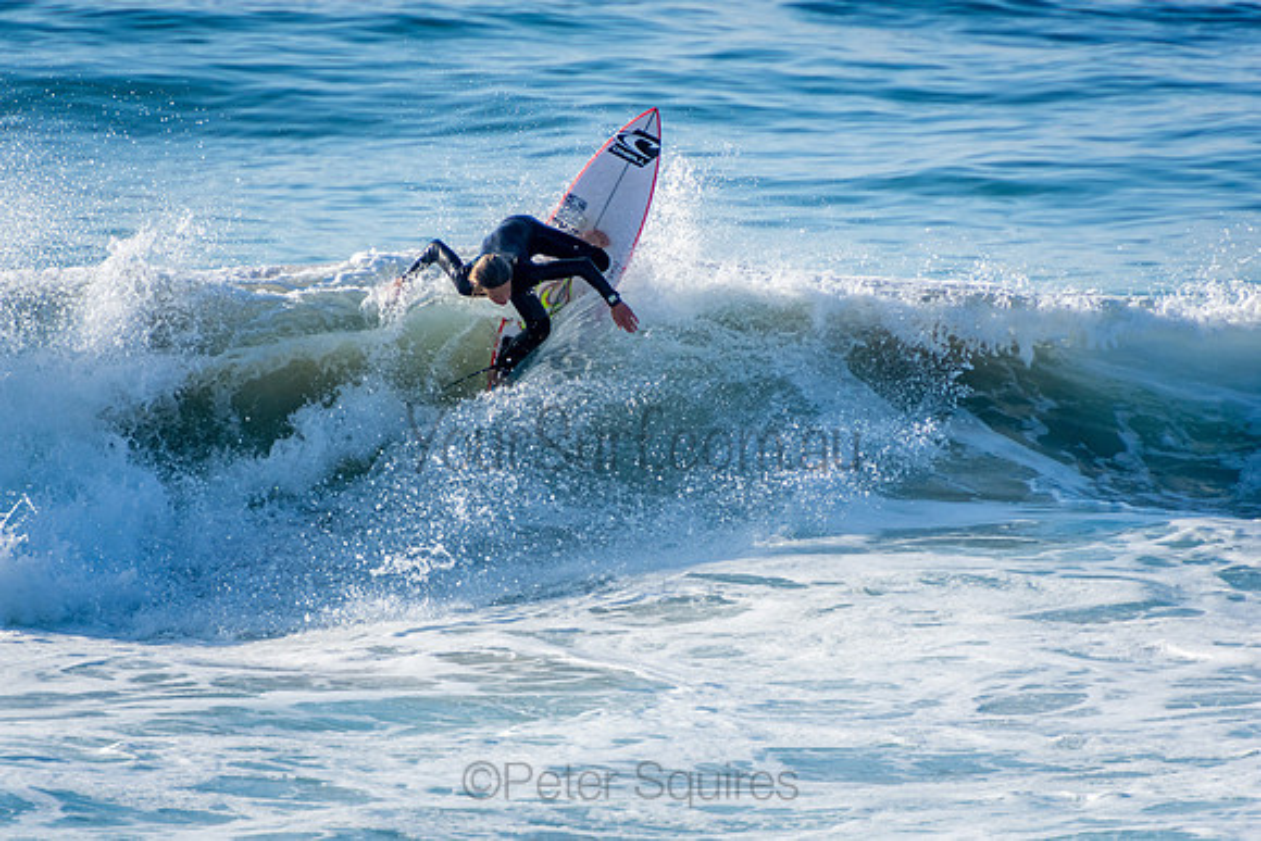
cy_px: 420
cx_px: 630
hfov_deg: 3.4
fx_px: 21021
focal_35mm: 600
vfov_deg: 2.3
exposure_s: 1/2000
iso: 280
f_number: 5.6
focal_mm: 400
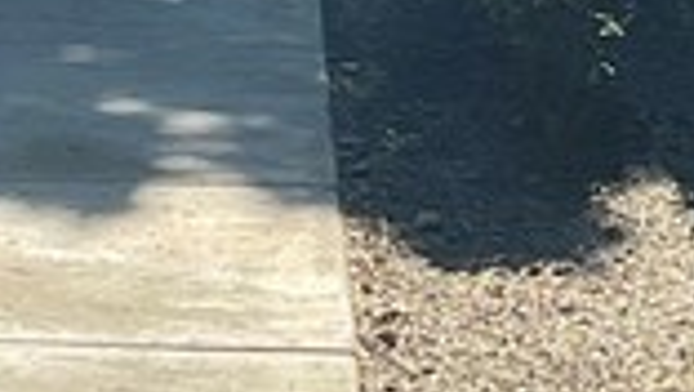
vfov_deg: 5.9
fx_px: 3812
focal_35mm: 207
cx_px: 351
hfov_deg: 10.4
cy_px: 120
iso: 16
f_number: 1.8
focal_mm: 3
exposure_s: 1/816
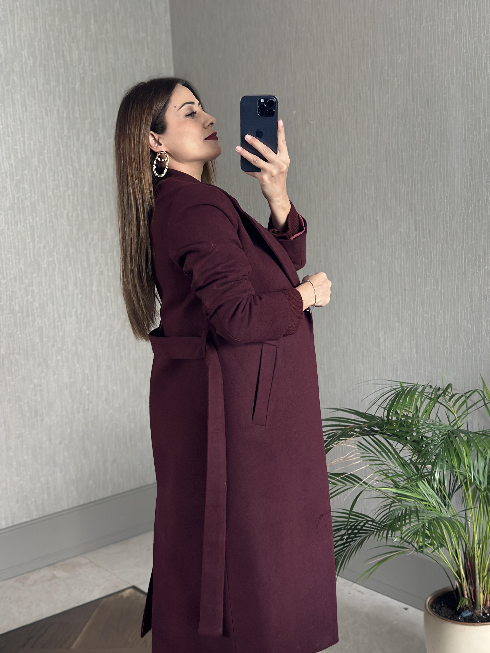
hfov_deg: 30.3
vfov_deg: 39.7
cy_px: 326
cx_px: 245
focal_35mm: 48
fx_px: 906
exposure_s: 1/58
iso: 400
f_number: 1.78
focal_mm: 6.86
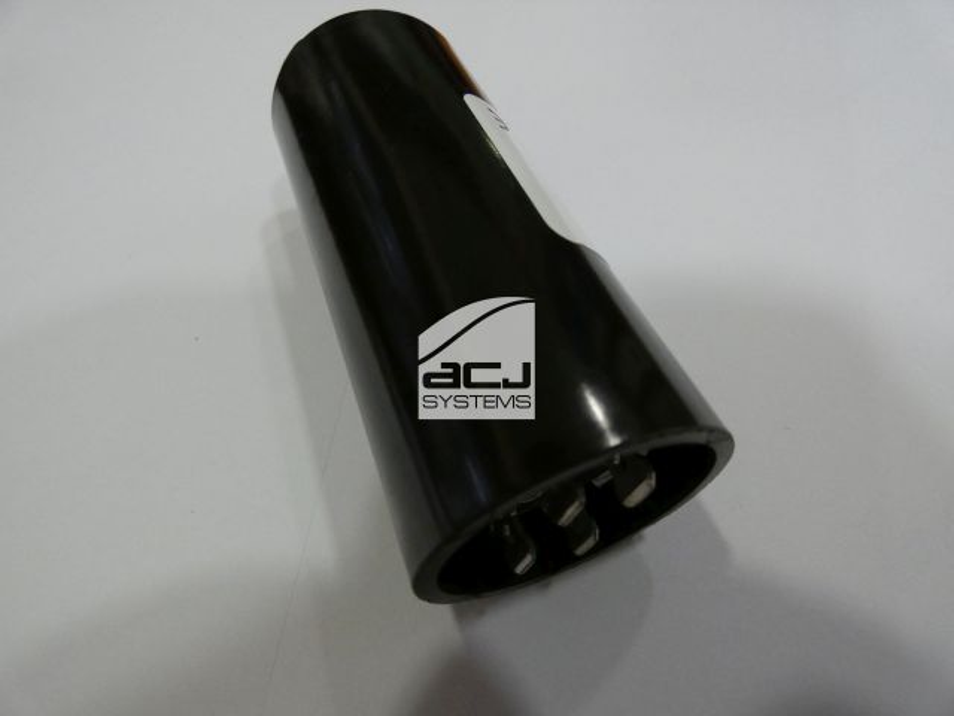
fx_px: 551
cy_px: 358
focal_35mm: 20
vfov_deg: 66.0
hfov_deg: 81.7
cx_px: 477
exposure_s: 1/60
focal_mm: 3.6
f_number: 3.2
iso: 500
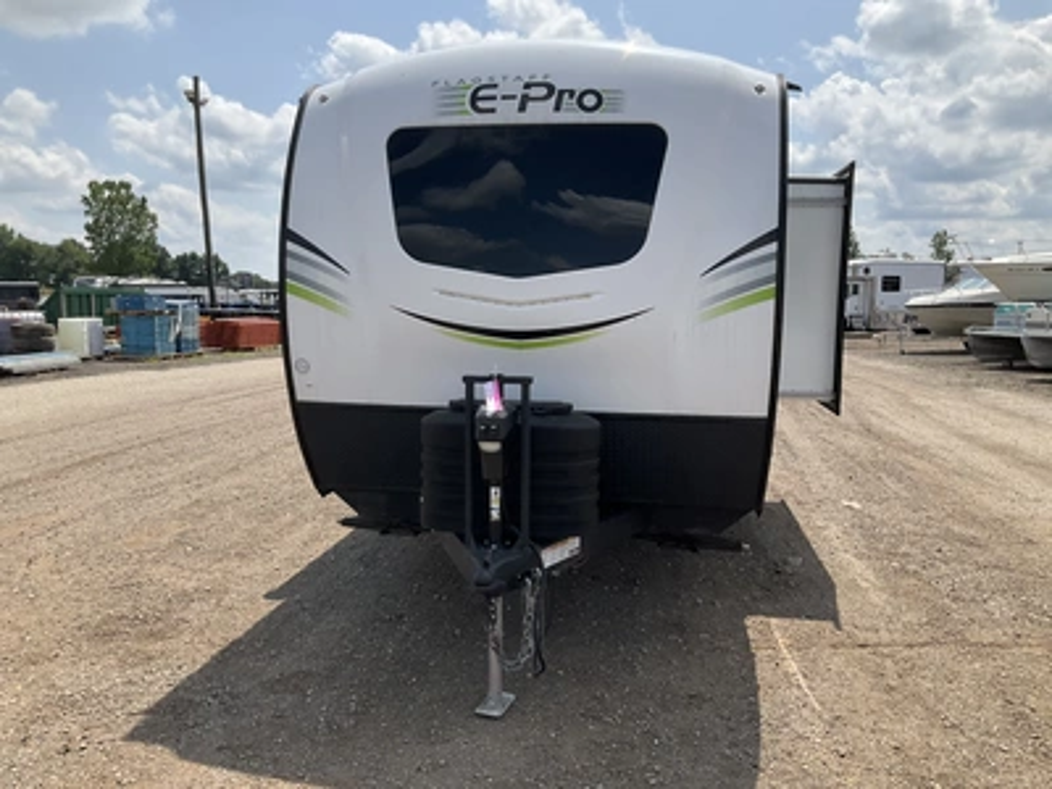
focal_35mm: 29
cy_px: 394
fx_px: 881
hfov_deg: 61.7
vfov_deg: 48.2
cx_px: 526
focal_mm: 3
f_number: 1.8
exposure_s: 1/2058
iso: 25
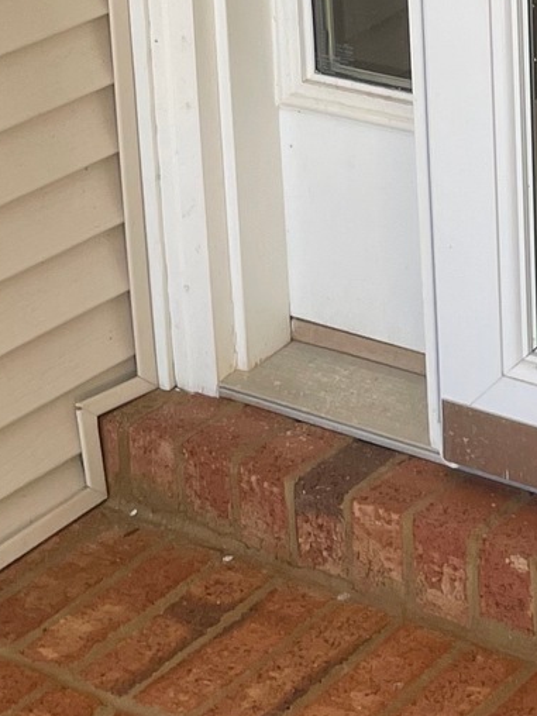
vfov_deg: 15.4
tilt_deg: -11.5
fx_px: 2441
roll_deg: +2.1
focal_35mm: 118
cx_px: 768
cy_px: -354
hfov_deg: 12.1
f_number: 1.6
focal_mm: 4.2
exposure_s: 1/354
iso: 32
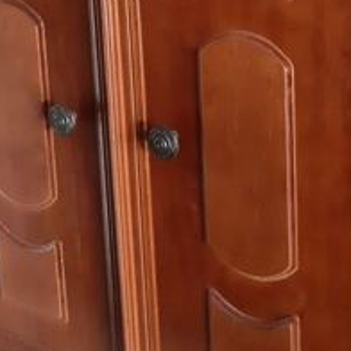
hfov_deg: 23.0
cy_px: -12
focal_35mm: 75
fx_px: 860
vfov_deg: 22.1
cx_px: 224
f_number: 1.7
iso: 500
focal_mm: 3.93
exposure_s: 1/50
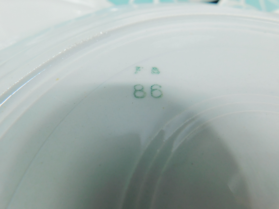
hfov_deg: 73.9
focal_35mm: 23
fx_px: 185
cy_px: 104
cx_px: 140
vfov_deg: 58.9
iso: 125
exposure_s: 1/160
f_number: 3
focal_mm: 4
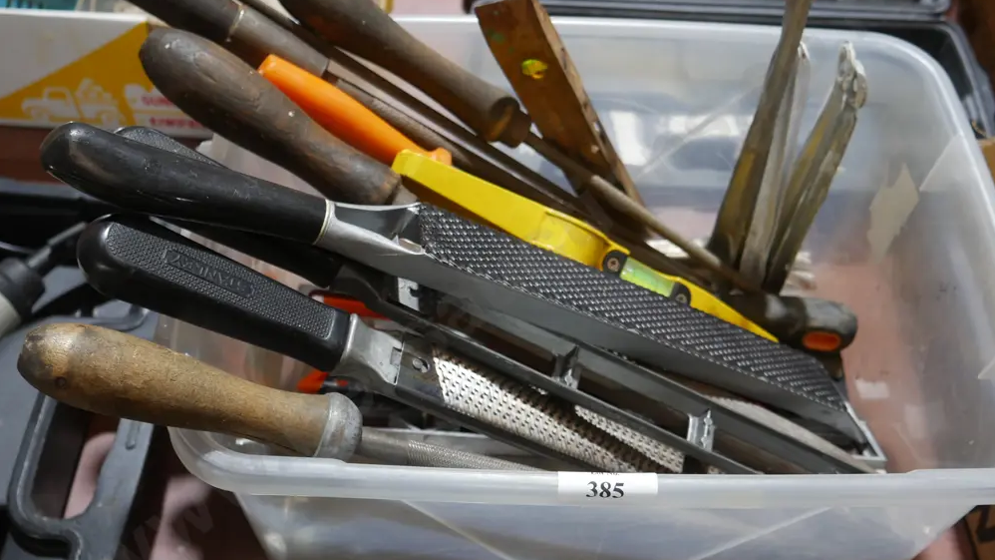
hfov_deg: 52.8
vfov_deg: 31.2
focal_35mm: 38
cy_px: 277
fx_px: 1002
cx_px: 507
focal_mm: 17
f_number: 4
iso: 500
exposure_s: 1/60
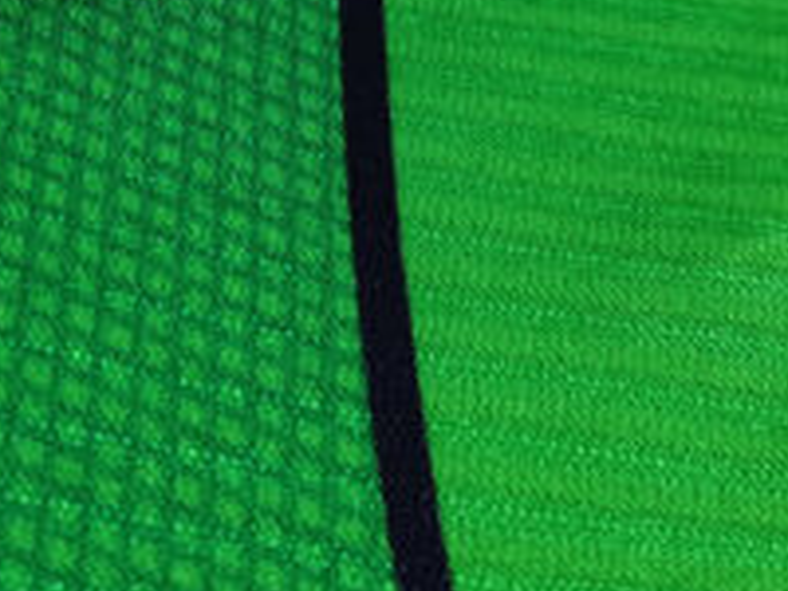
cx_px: 110
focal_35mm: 78
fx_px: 1776
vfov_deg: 17.8
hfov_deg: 24.4
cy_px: -154
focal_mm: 5.58
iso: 320
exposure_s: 1/33.3
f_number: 1.8
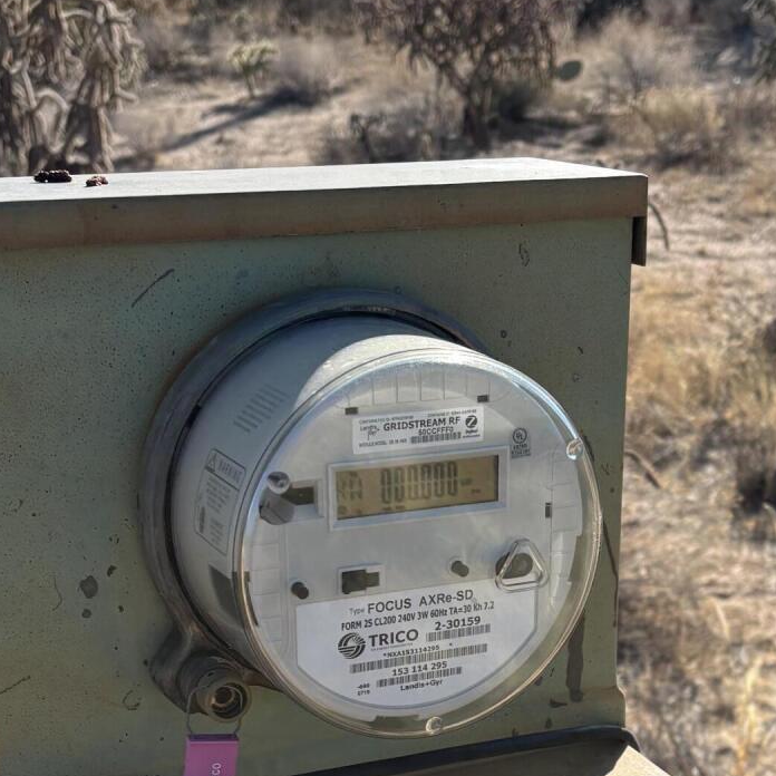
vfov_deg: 25.6
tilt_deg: -21.7
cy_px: 641
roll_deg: +0.3
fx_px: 1674
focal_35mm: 66
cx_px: 420
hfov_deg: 26.1
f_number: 1.6
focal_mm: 5.96
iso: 50
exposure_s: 1/2398
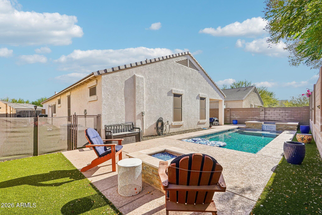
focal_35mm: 16
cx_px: 161
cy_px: 108
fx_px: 148
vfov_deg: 72.0
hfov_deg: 95.0
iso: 400
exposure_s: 1/1250
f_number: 8
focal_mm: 16.5
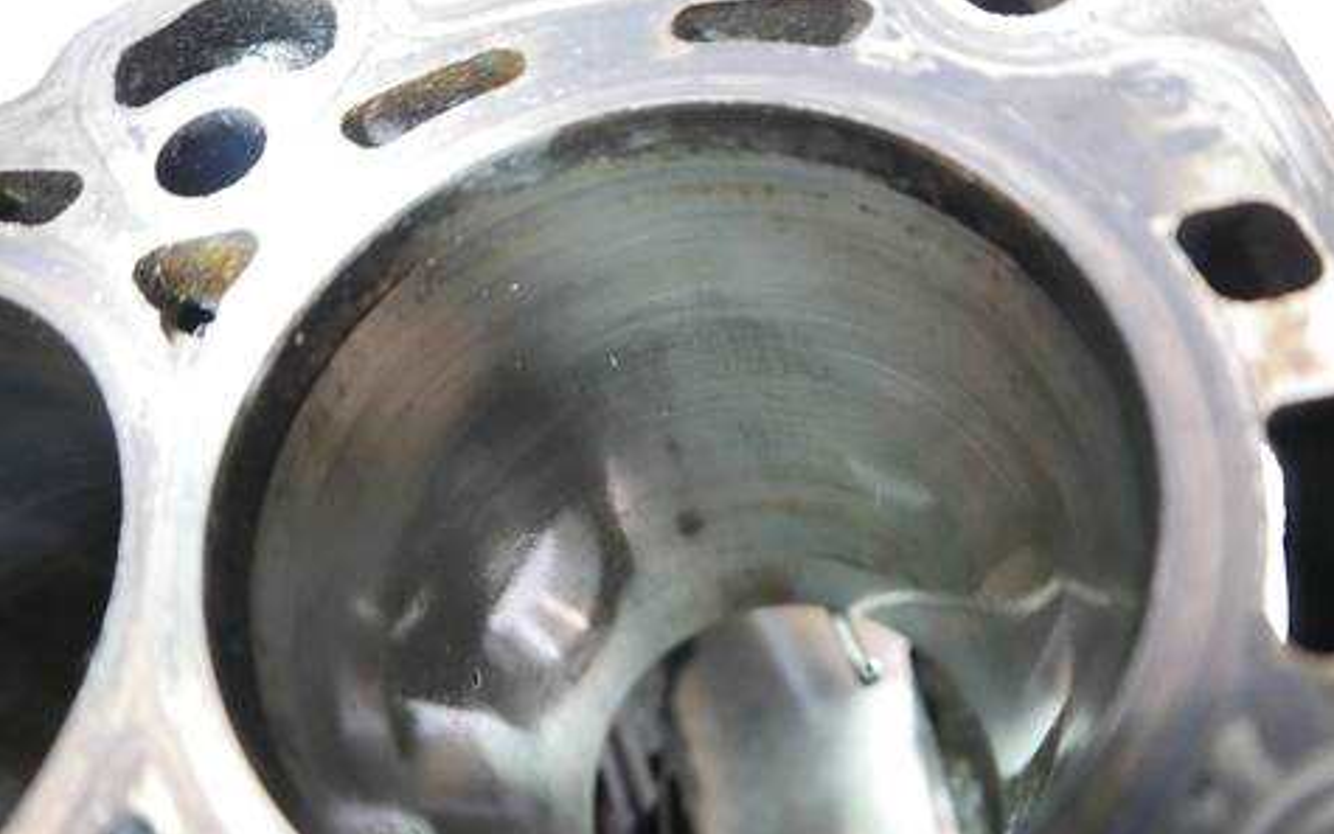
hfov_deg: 62.9
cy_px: 404
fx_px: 1091
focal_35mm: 30
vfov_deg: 41.8
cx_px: 671
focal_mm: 14
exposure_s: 1/60
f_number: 3.5
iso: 2500
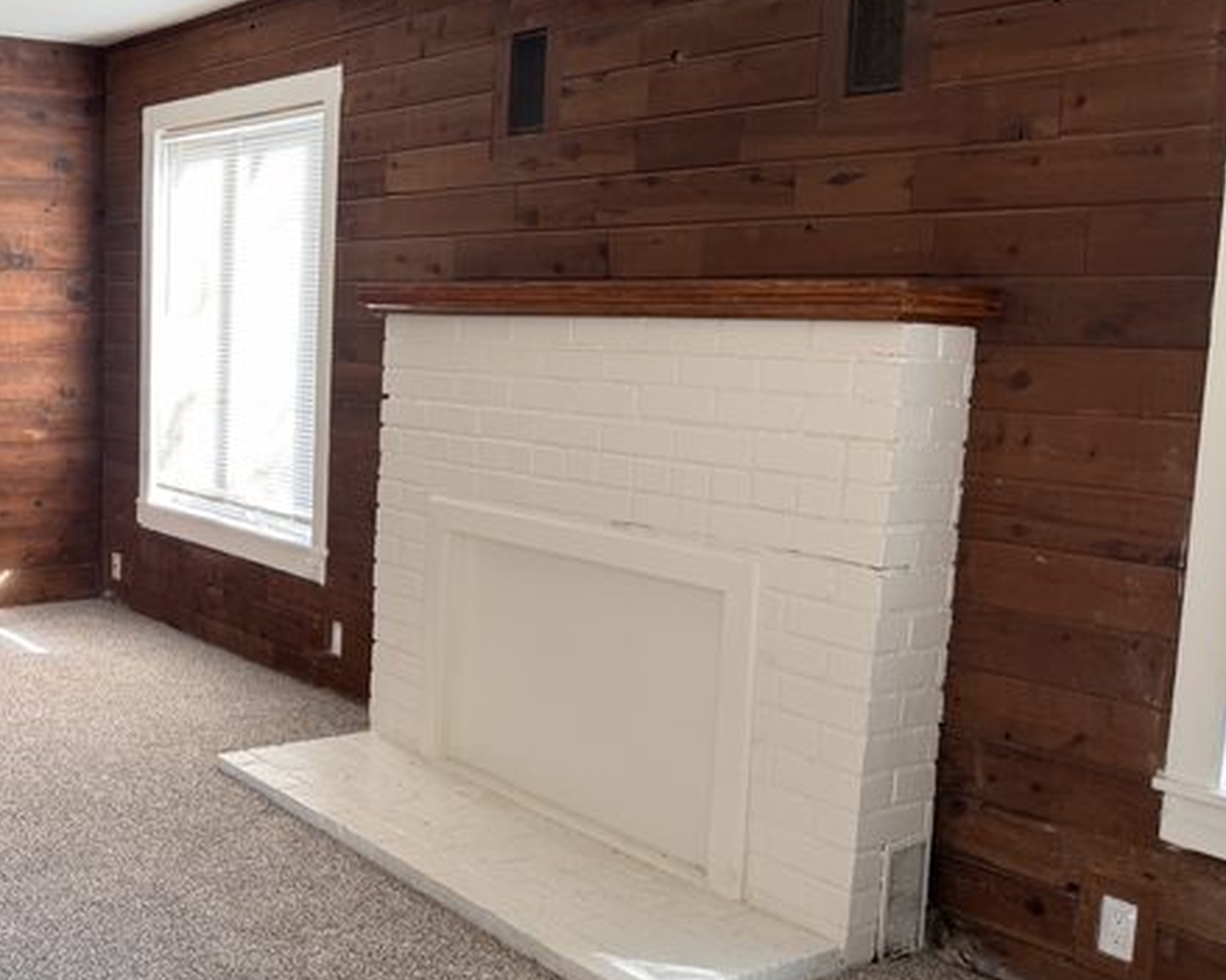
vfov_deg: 36.5
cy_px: 497
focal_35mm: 41
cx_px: 179
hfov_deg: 42.0
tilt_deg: -8.7
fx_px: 1487
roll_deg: -1.3
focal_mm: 6.76
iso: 125
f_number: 1.78
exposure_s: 1/121
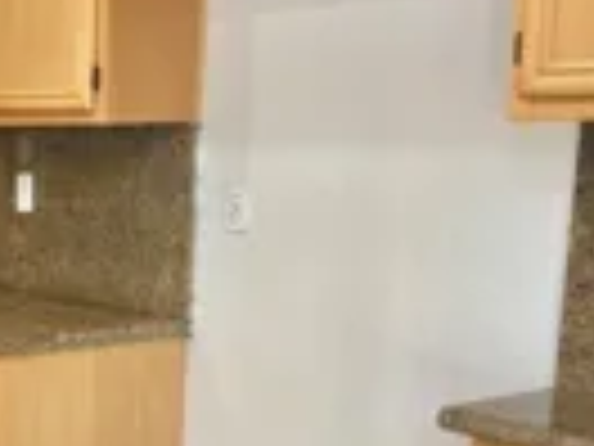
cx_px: -207
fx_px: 1218
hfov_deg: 23.7
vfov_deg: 20.5
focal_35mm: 71
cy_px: 351
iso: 125
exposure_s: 1/120
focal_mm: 5.1
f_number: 1.6
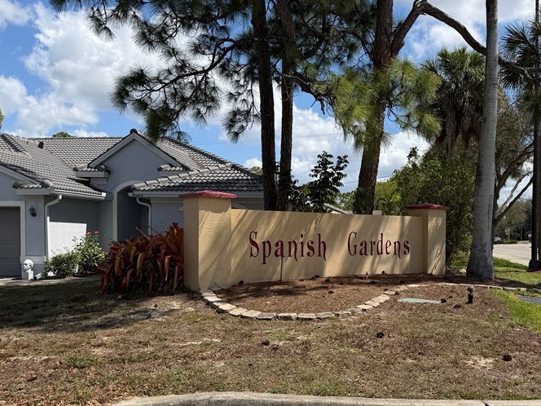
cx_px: 341
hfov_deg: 49.6
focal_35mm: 37
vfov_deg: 38.3
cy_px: 263
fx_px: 578
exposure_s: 1/5319
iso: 80
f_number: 1.78
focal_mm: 6.76
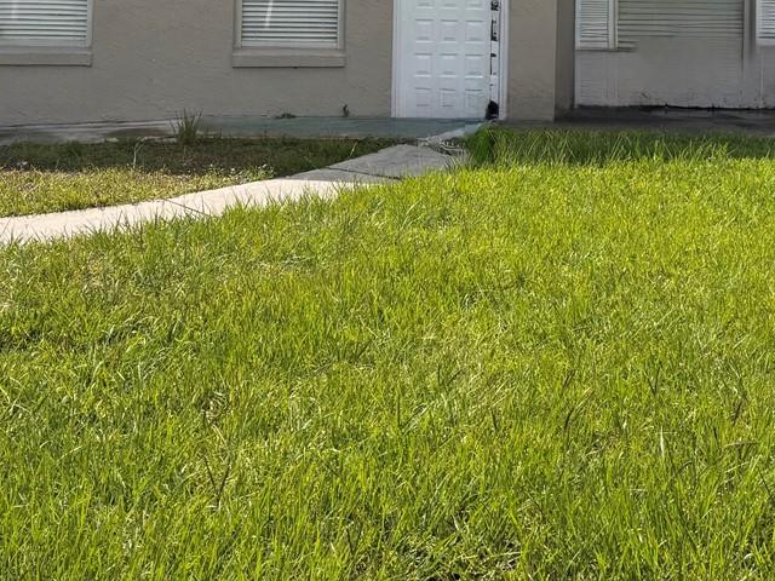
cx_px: 397
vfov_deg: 22.8
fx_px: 1343
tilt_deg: +2.0
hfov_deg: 32.2
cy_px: -86
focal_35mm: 60
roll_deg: -1.4
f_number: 1.78
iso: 80
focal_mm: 6.76
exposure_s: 1/4049
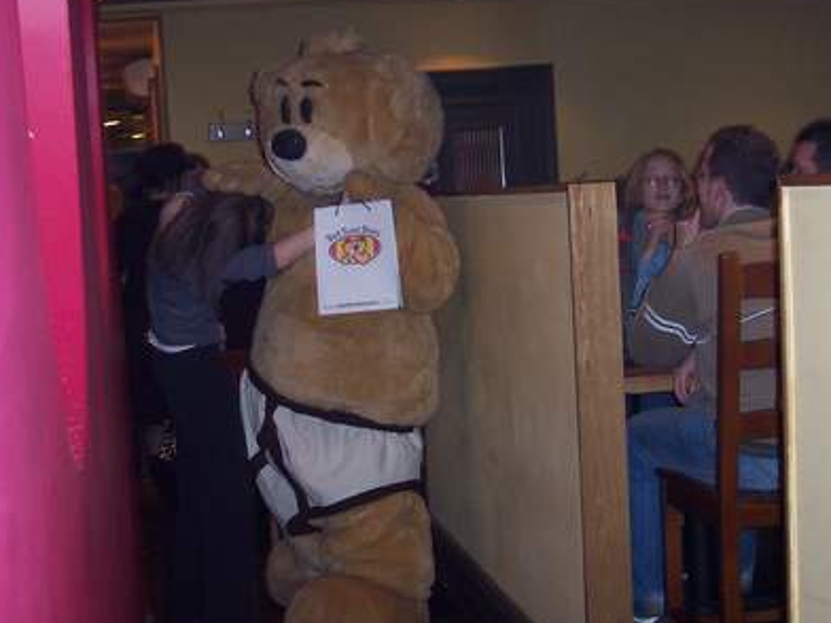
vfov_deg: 23.7
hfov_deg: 31.2
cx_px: 413
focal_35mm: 62
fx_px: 1488
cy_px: 309
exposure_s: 1/30
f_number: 2.8
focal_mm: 8
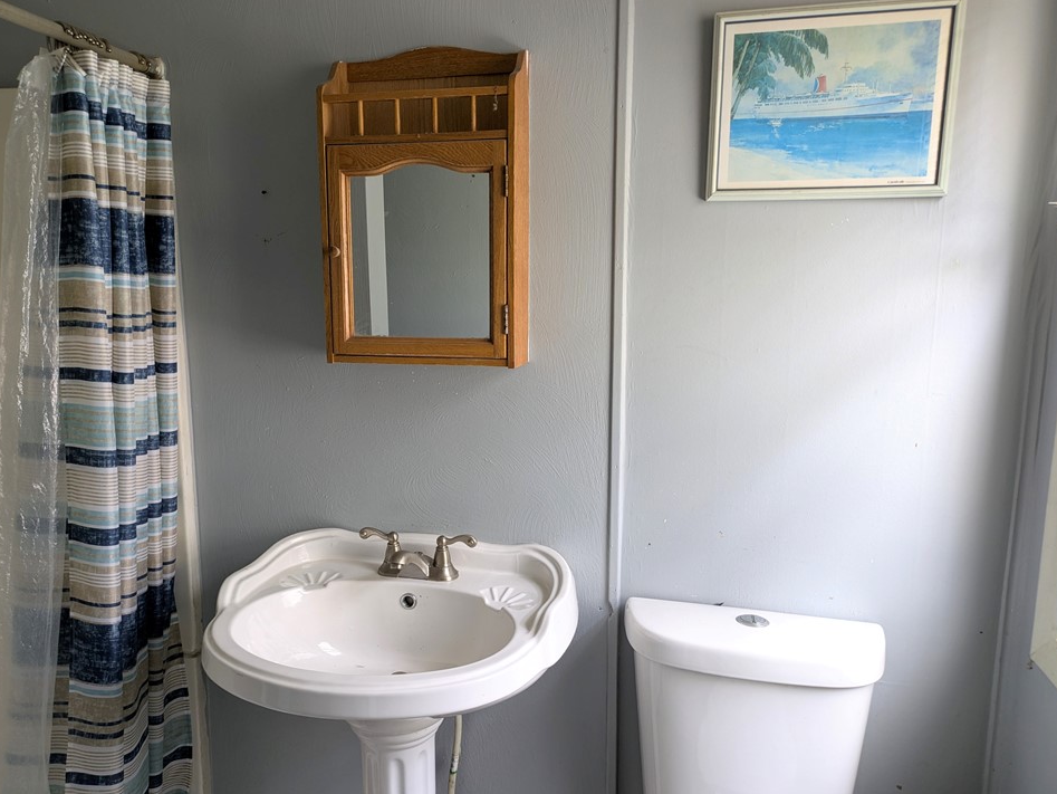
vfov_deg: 51.4
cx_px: 502
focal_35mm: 27
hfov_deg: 65.3
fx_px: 825
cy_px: 402
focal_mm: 5.43
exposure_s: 1/30
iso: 54
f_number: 1.89
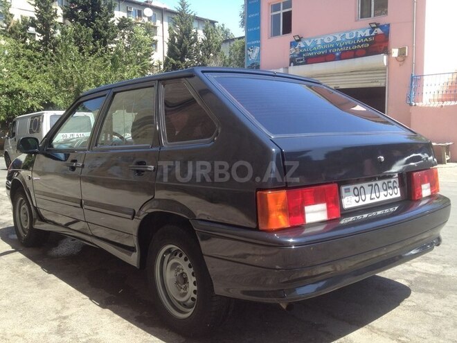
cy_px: 172
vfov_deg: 40.7
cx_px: 228
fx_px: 462
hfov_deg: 52.6
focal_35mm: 35
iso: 50
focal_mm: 4.28
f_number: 2.4
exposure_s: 1/464
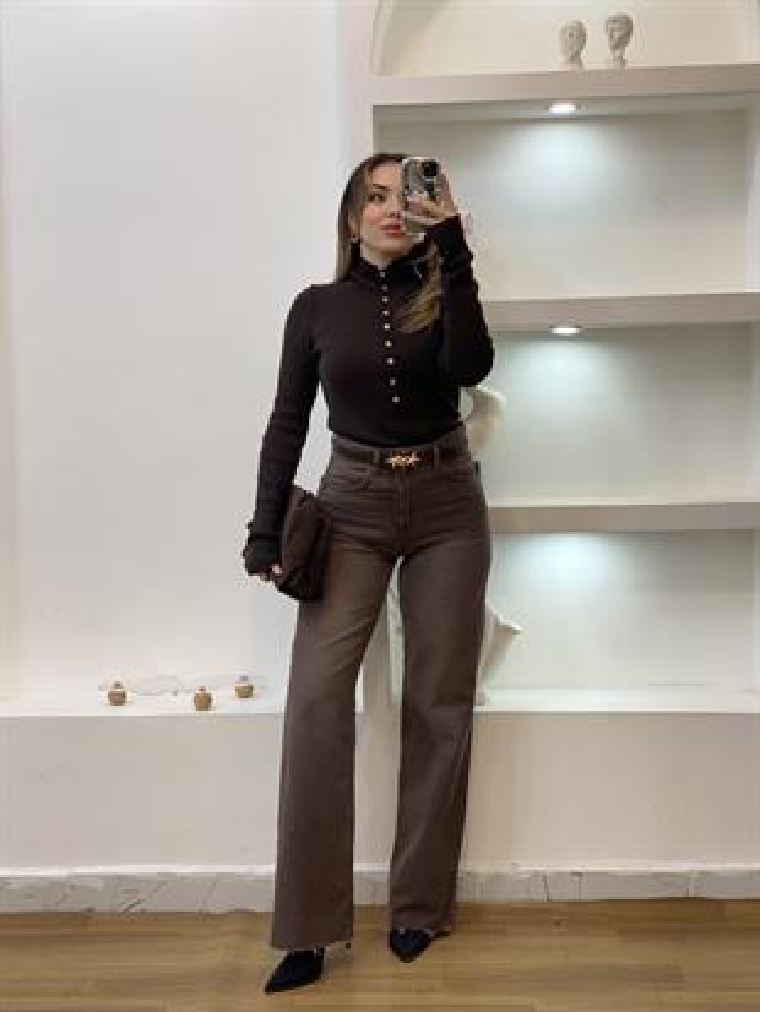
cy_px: 506
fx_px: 1521
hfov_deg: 28.0
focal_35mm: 52
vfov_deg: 36.8
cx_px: 380
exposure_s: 1/100
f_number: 2
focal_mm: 6
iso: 80
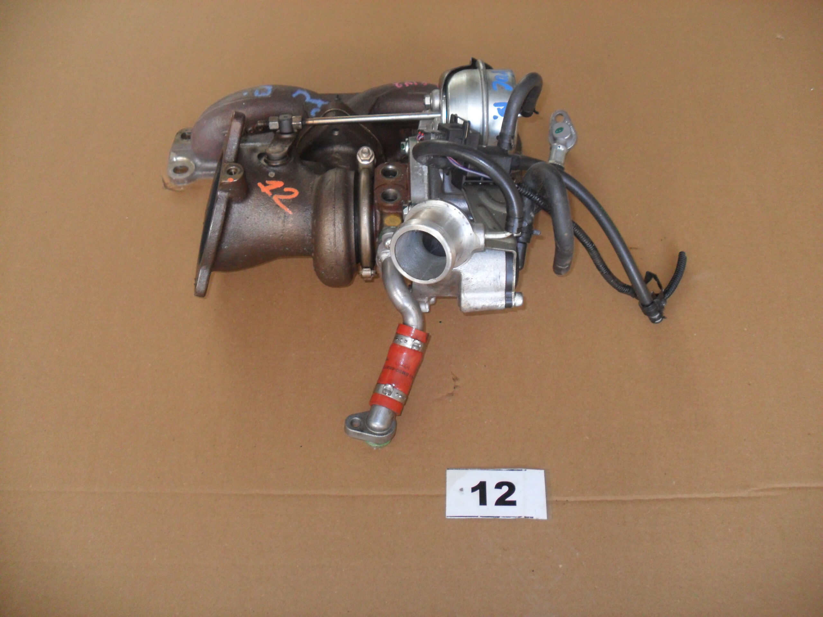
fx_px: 832
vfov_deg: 40.7
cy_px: 308
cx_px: 412
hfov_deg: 52.6
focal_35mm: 35
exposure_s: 1/45
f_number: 3
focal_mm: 6.3
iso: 200
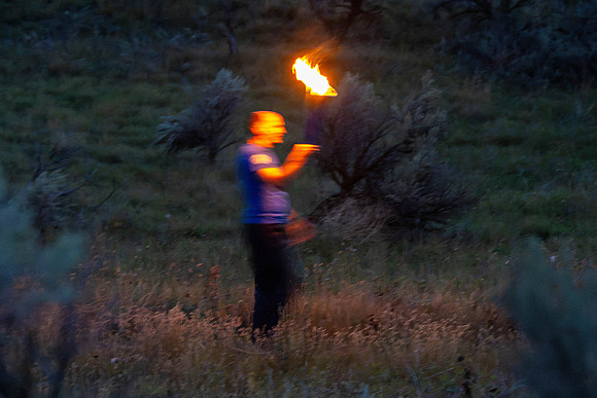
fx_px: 3955
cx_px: 256
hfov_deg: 8.6
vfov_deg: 5.8
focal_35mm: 238
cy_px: 220
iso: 4000
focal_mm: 200
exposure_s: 1/10
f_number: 6.3
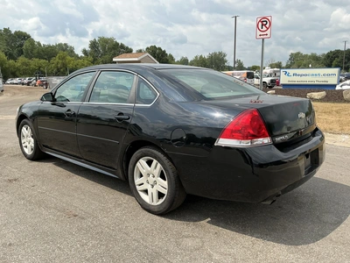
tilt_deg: -7.9
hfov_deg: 63.4
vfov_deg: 49.7
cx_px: 175
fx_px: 283
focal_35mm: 28
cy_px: 132
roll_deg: +0.6
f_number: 1.8
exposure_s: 1/1675
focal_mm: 3
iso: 25
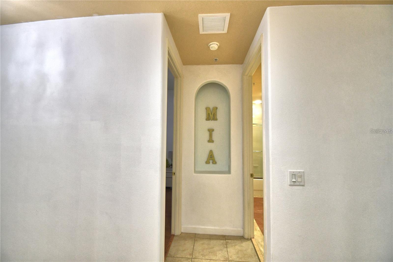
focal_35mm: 15
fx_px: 164
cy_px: 131
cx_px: 196
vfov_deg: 77.3
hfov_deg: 100.4
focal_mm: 10
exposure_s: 1/80
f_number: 4.5
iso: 400
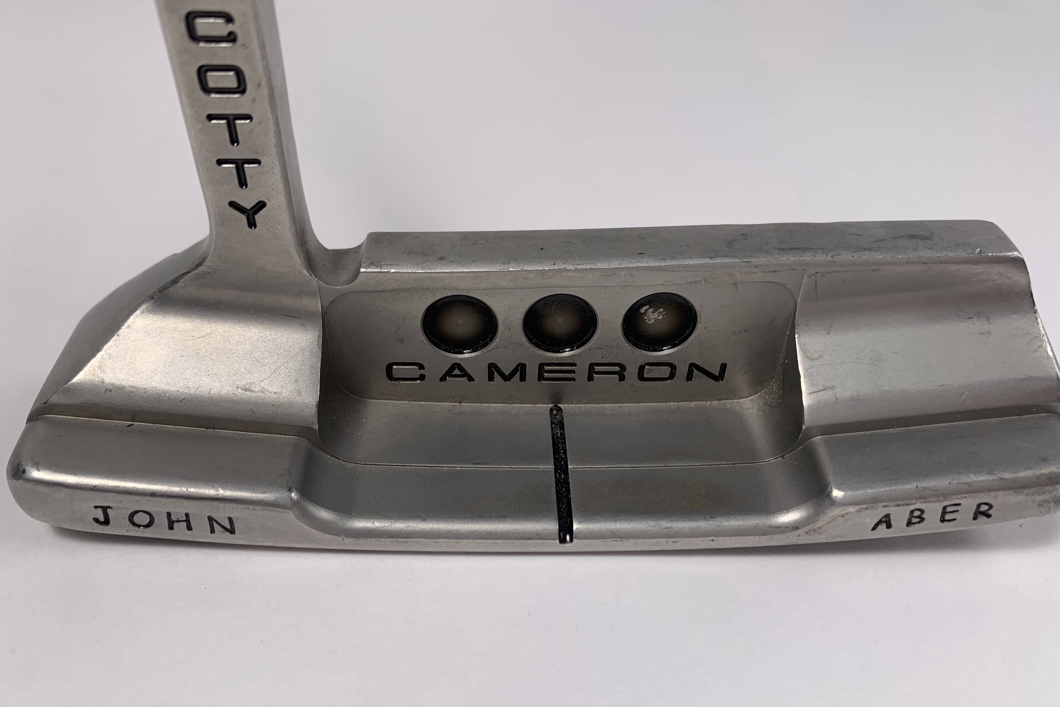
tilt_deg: -34.9
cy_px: 390
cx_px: 537
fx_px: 824
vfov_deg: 46.3
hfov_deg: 65.5
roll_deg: -5.5
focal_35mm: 28
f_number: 1.8
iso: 25
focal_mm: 4.25
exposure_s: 1/256
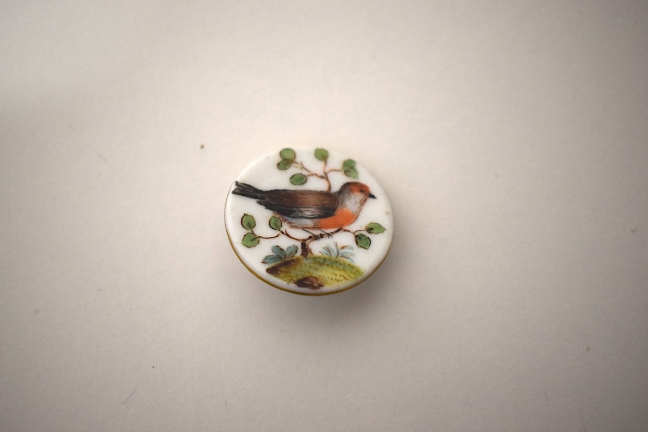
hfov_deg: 42.3
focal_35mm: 46
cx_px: 324
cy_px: 216
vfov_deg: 29.0
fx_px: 837
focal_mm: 31
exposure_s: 1/60
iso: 500
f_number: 4.2
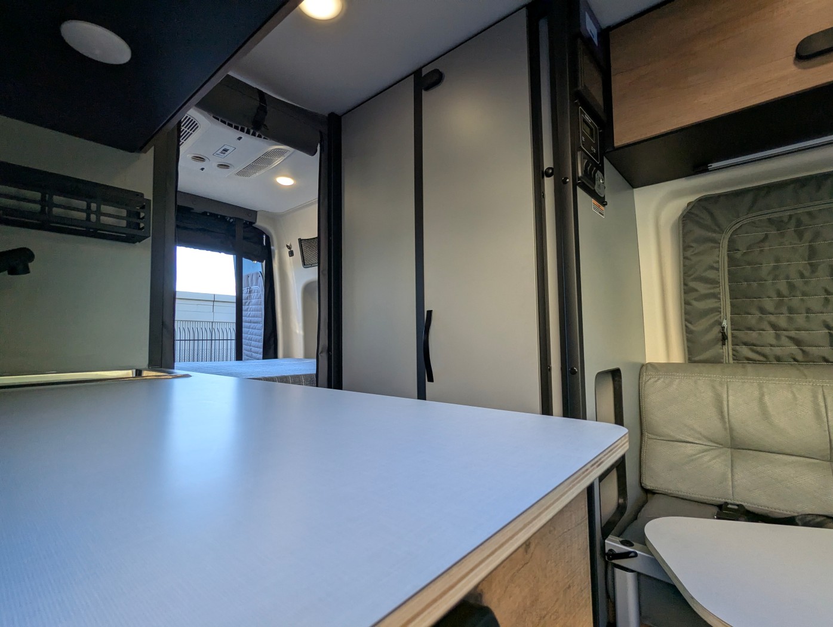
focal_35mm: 16
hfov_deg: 94.4
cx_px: 416
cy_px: 314
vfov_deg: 78.2
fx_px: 386
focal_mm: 2.35
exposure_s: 1/193
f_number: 2.2
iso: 71
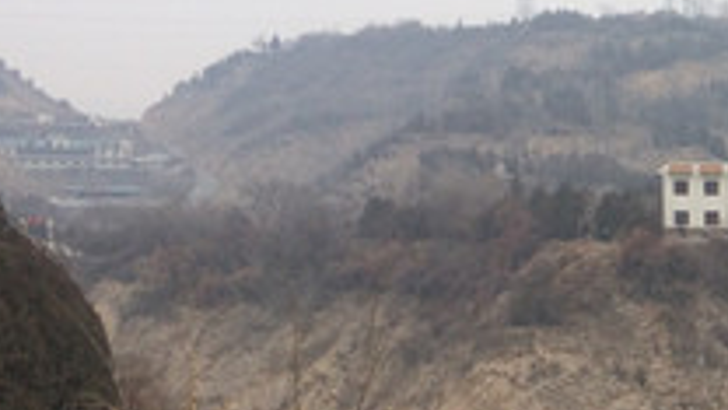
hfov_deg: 19.4
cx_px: 1064
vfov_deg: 12.4
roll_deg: +1.8
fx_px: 1872
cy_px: 378
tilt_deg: -6.0
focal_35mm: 97
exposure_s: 1/1001
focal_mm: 4.15
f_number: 2.2
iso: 32
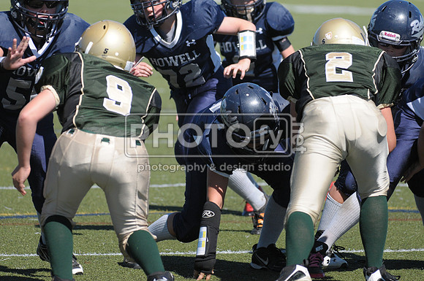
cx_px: 212
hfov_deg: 6.9
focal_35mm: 300
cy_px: 140
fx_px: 3528
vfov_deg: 4.6
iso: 640
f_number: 4
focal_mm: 200
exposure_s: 1/4000
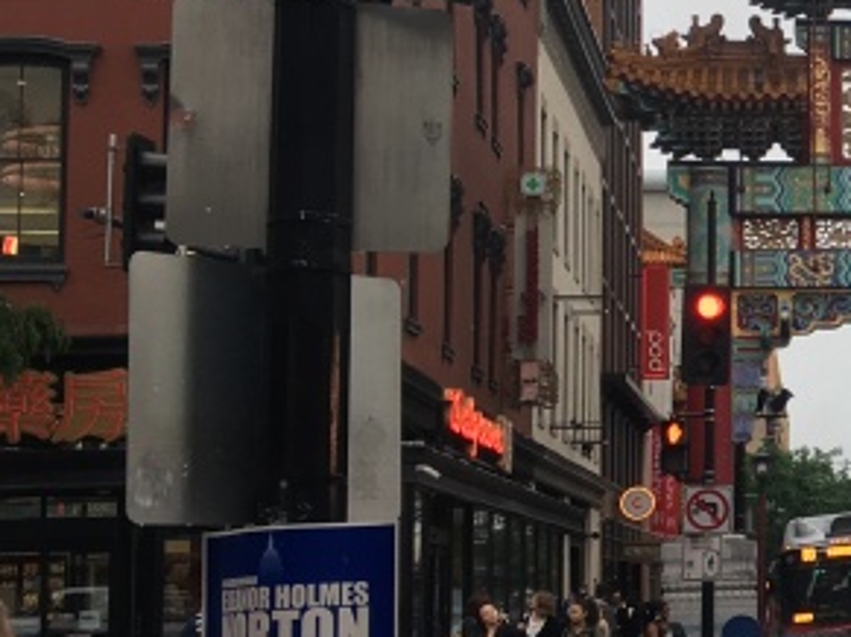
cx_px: 1468
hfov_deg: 16.5
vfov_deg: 14.5
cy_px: 289
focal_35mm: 102
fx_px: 2507
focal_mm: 4.15
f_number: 2.2
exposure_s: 1/129
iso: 25
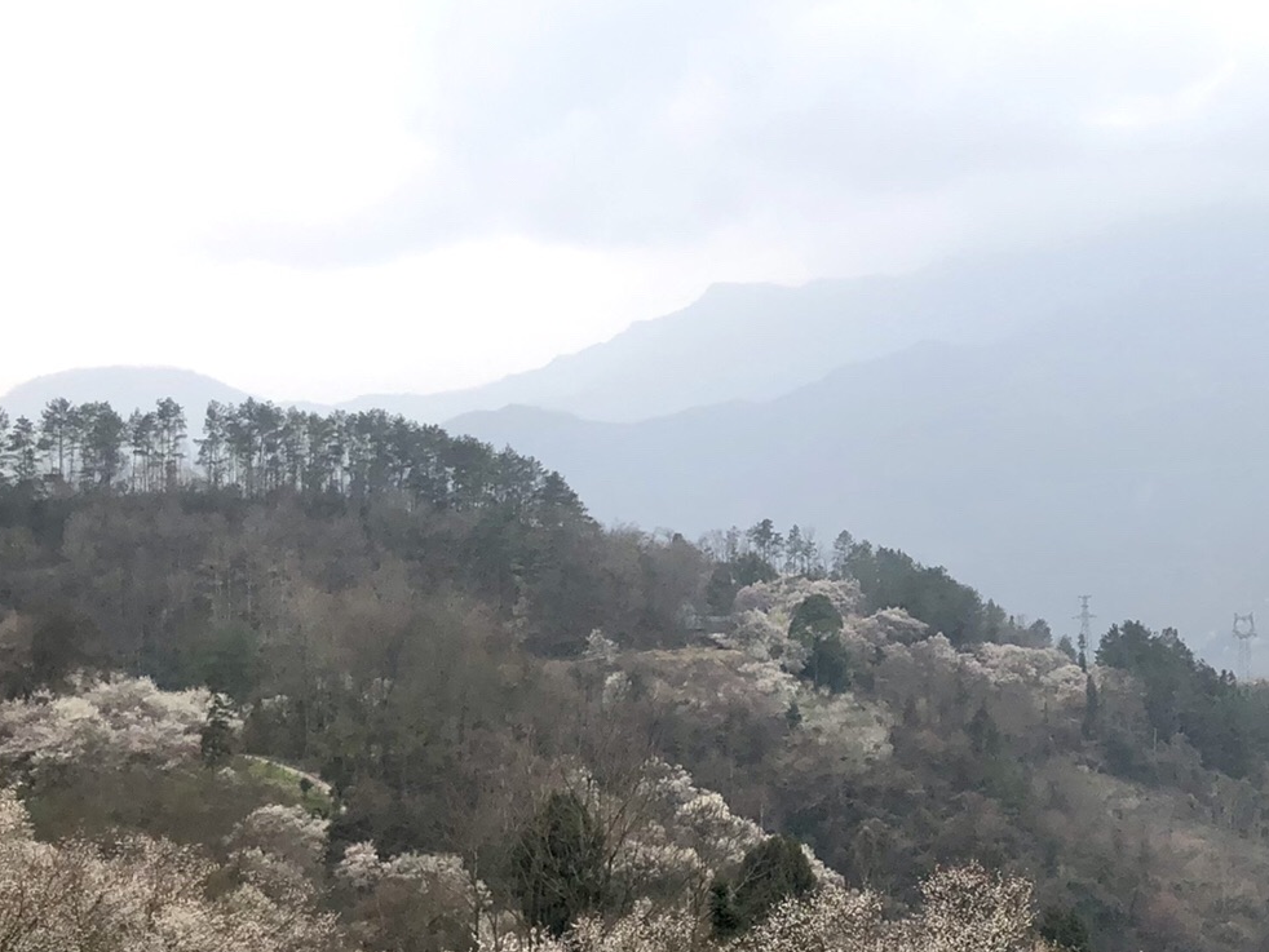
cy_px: 380
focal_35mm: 57
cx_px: 1097
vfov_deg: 25.6
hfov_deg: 32.4
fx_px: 2090
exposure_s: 1/1263
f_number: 1.8
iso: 20
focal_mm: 4
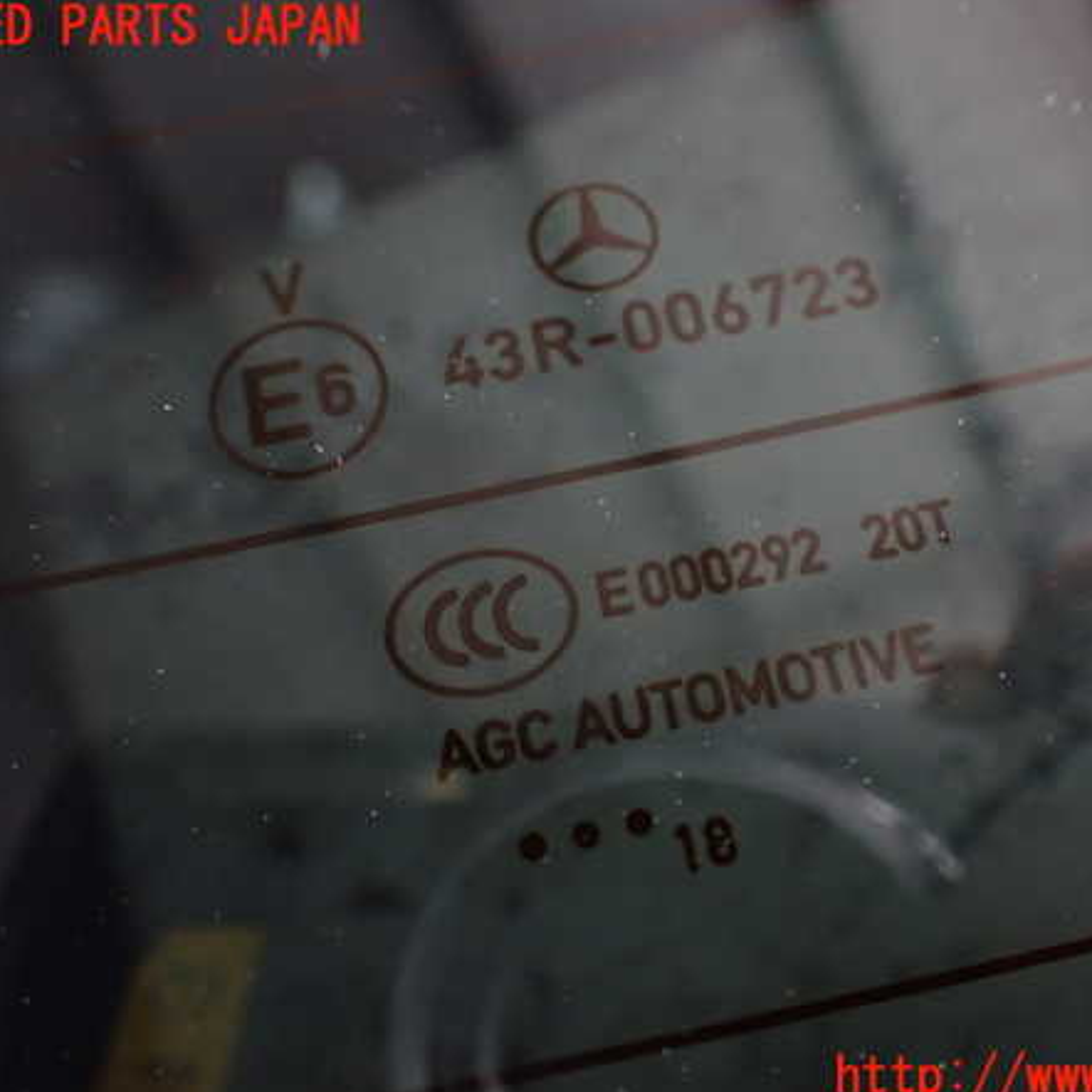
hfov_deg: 45.8
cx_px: 652
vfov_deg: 46.0
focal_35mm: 36
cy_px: 553
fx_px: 1285
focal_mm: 5.4
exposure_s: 1/125
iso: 400
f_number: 2.3
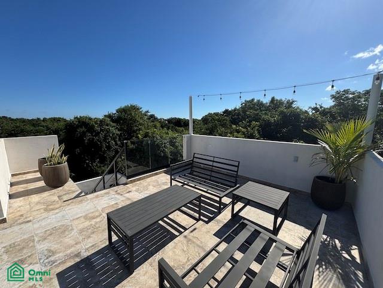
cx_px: 192
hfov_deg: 102.1
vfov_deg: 85.7
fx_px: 155
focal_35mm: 14
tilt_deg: -7.8
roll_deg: +0.1
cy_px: 144
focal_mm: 2.22
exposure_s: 1/2674
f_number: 2.2
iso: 50
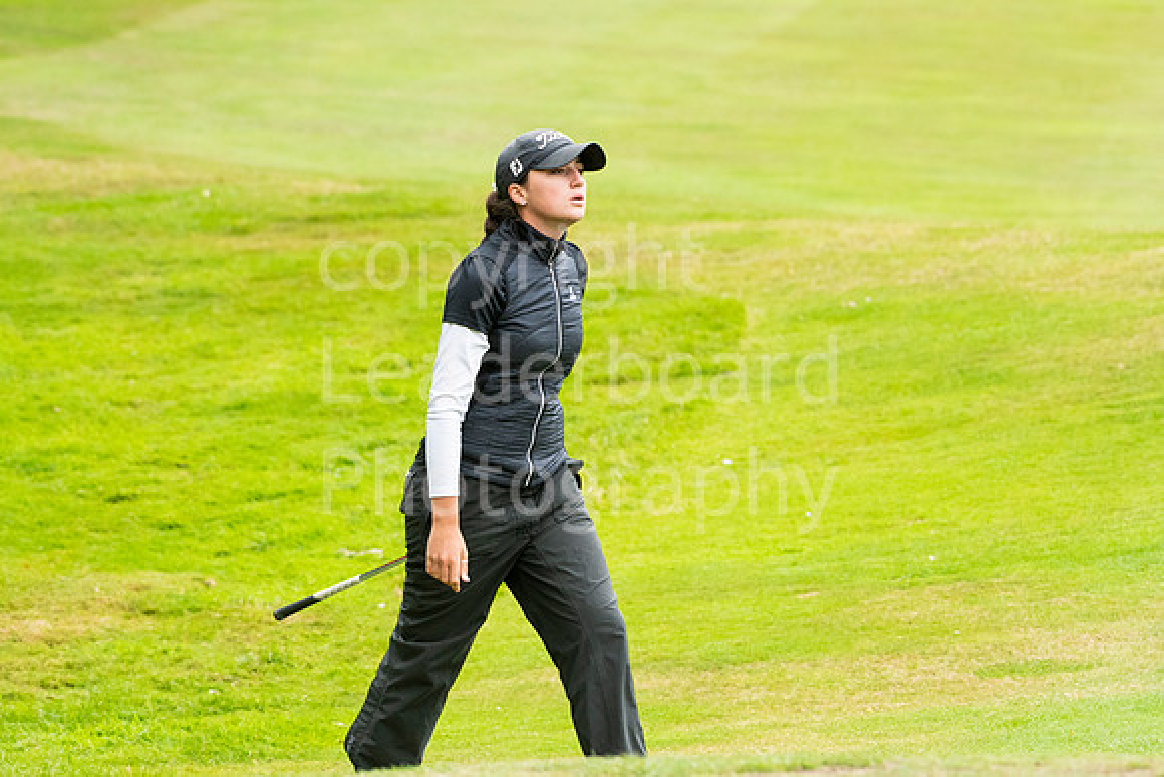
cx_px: 582
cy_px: 388
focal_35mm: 360
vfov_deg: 3.8
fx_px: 11642
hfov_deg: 5.7
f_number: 5.6
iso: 1600
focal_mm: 240
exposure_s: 1/1250
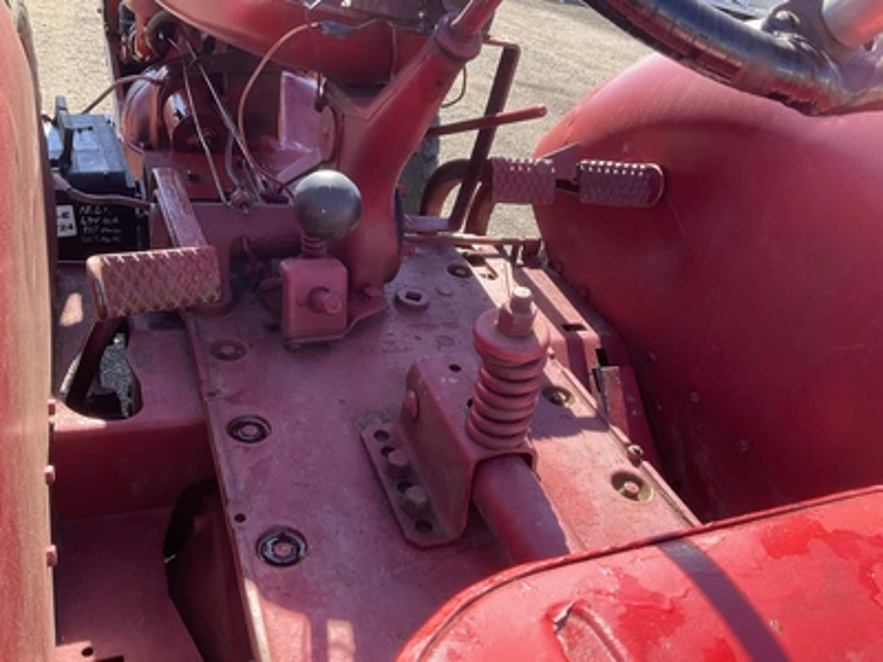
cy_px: 331
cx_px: 442
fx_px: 740
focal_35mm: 29
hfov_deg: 61.7
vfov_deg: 48.2
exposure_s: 1/365
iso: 25
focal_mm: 3
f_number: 1.8
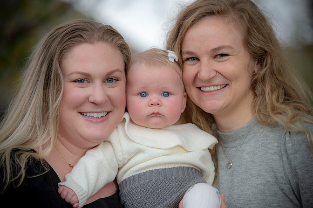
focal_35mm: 150
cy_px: 104
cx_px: 156
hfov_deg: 13.7
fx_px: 1303
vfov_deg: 9.1
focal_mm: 150
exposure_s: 1/200
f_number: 3.5
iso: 160
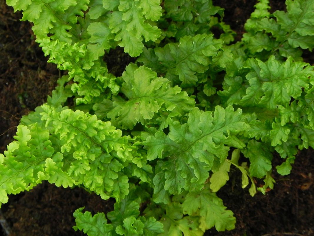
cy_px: 118
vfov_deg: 7.0
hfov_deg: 9.3
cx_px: 157
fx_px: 1923
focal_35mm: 212
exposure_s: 1/25
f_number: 5
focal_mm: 37.7
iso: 160
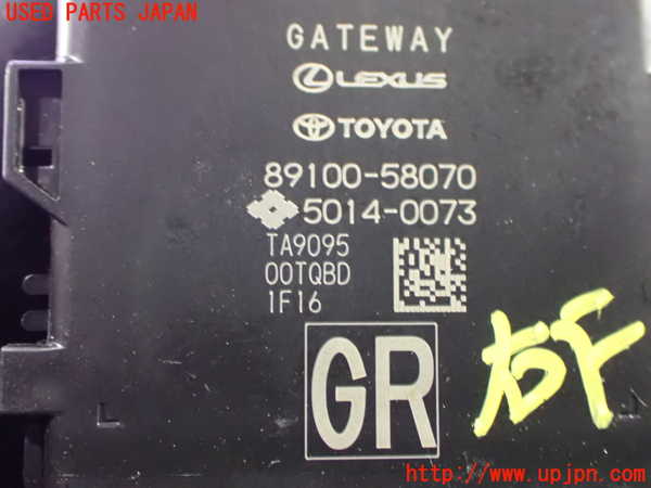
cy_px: 244
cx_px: 326
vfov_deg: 32.9
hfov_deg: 42.9
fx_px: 827
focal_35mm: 44
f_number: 2.9
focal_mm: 7.84
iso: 1600
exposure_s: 1/13
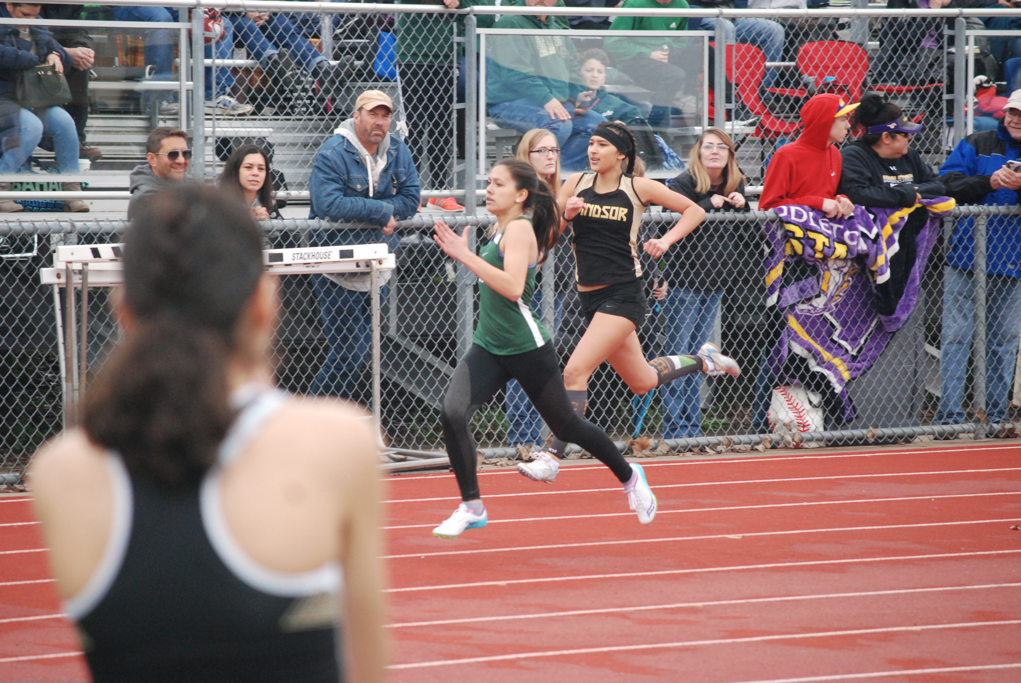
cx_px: 494
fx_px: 6092
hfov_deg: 9.6
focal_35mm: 215
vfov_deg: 6.4
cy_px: 323
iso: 1000
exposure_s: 1/500
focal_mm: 135
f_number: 6.3
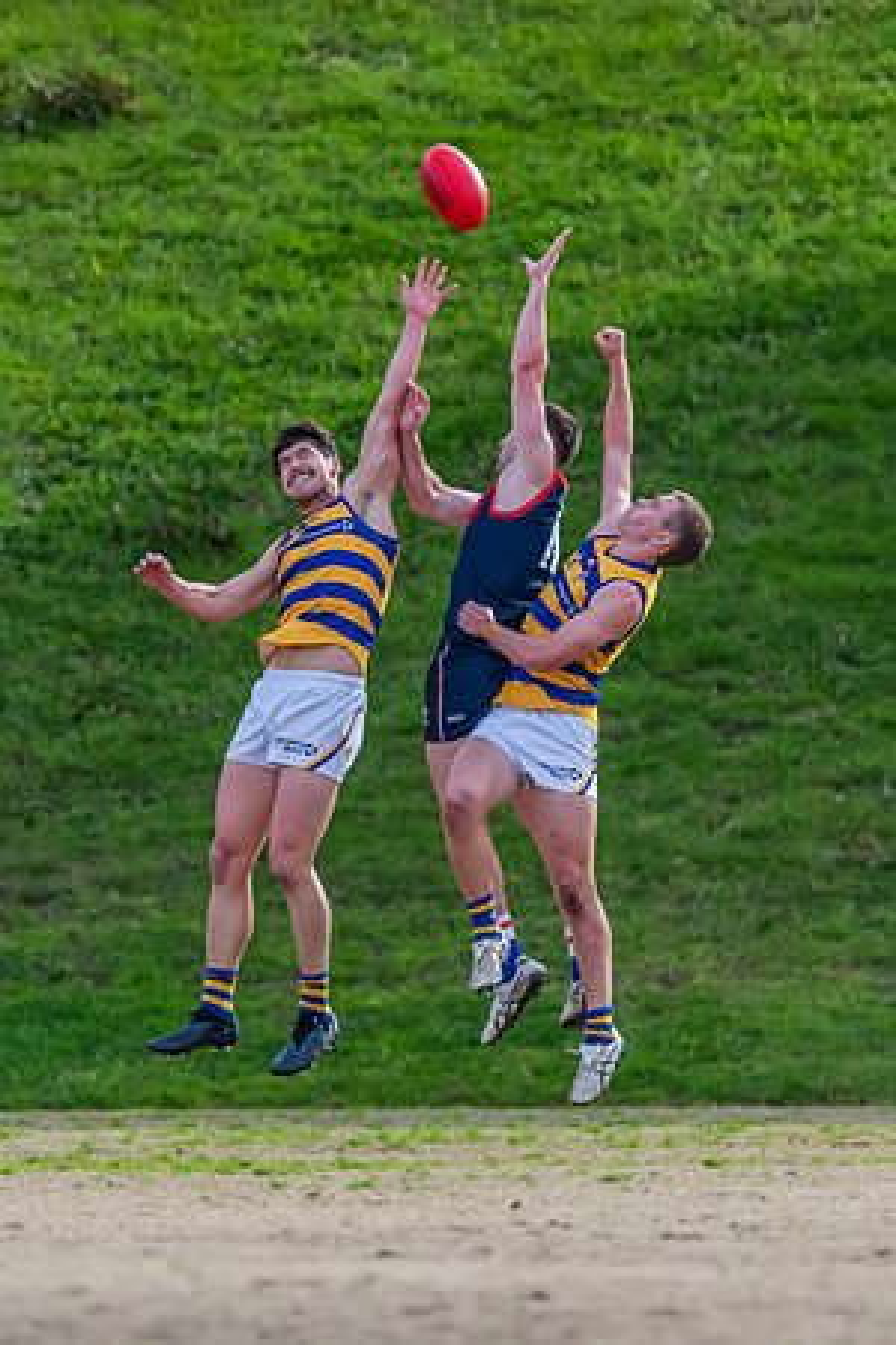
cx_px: 518
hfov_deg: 1.2
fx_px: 43062
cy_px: 677
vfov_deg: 1.8
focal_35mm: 1154
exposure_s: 1/1600
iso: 1250
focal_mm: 600
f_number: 6.3
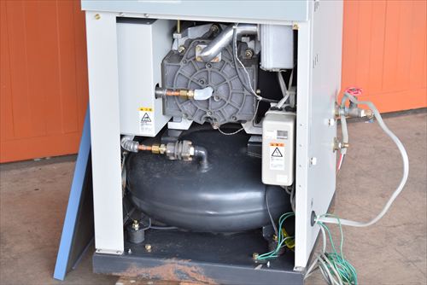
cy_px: 142
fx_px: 1210
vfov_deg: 13.4
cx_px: 214
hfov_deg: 20.0
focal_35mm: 102
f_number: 6.3
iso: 1250
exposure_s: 1/500
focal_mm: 68
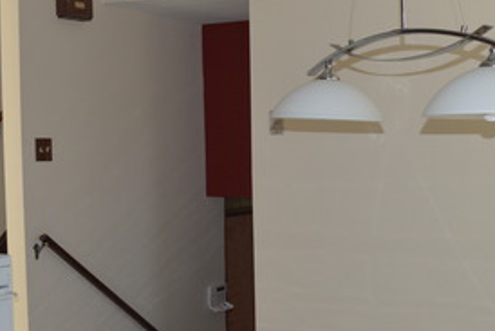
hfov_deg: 31.7
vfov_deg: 21.6
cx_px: 311
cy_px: 203
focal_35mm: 63
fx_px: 867
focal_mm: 18
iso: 400
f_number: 3.5
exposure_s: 1/80
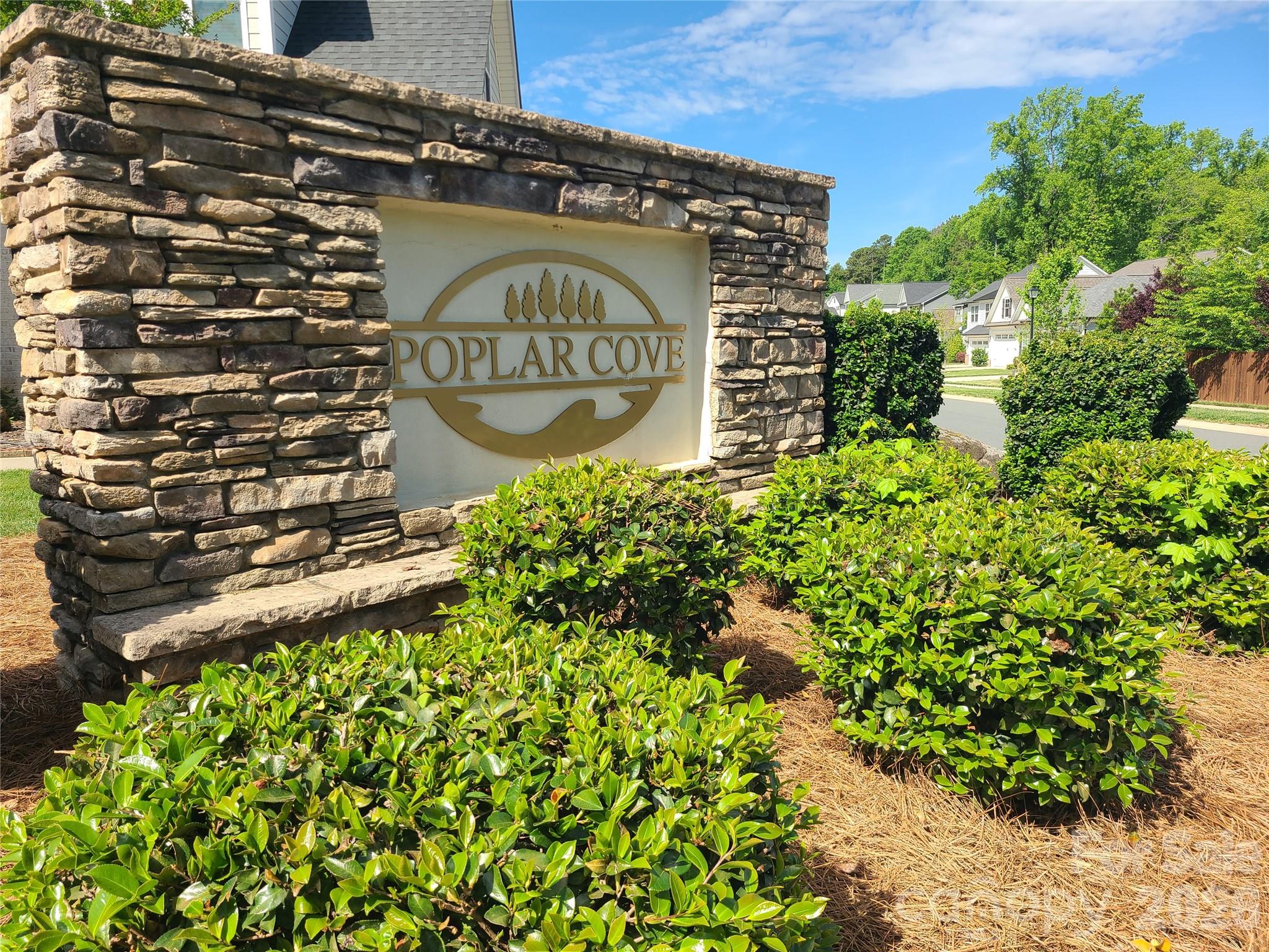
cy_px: 476
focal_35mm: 26
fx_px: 953
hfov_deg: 67.3
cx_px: 634
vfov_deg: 53.1
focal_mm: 5.4
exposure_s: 1/1453
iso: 40
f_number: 1.8
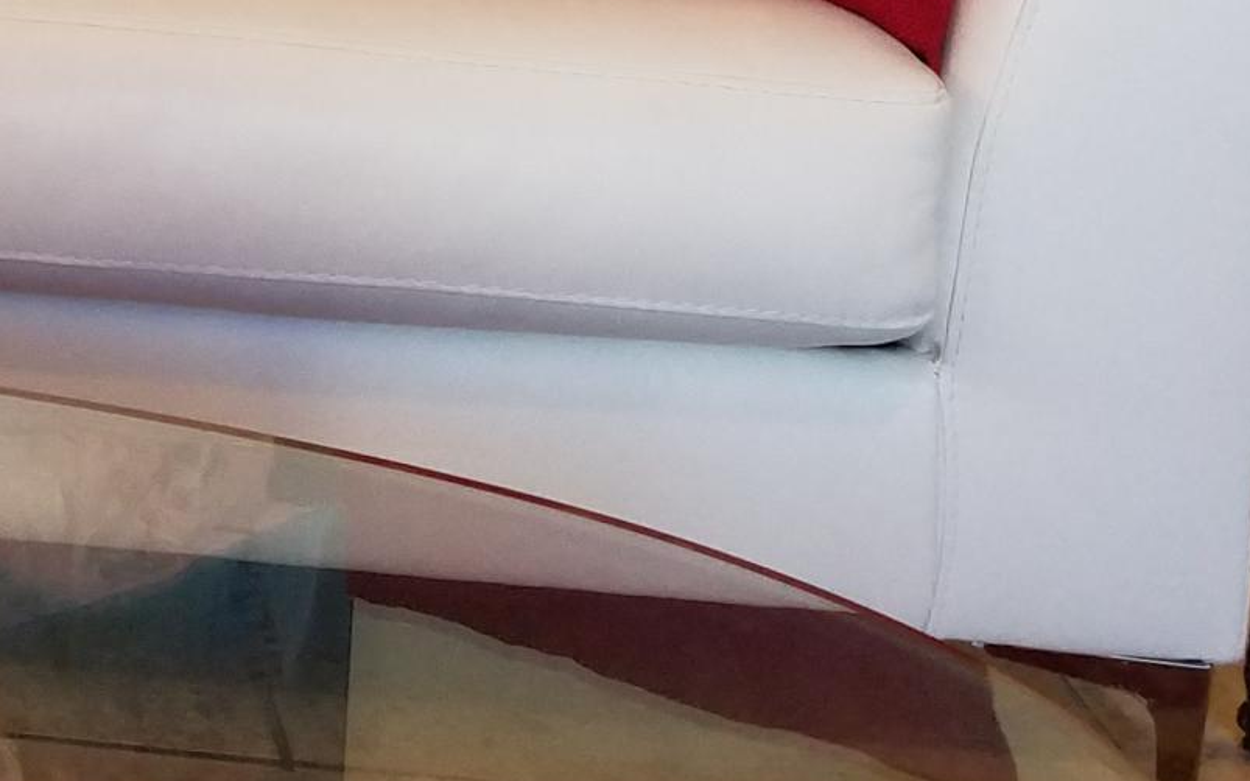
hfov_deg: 18.1
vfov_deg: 11.2
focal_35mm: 103
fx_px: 3509
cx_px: -592
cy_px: -888
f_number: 1.7
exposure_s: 1/30
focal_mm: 4.2
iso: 125
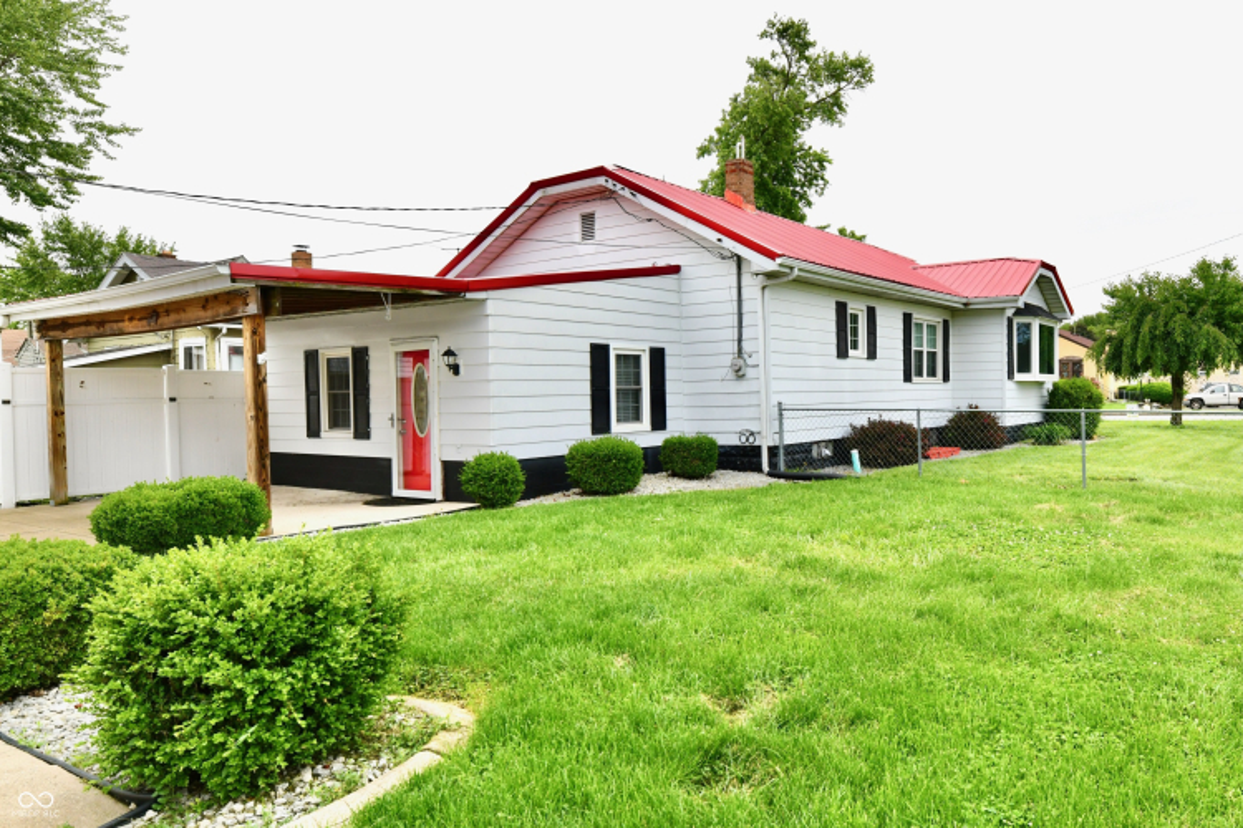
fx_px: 656
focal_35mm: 19
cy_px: 414
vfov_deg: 64.6
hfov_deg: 86.9
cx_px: 622
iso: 640
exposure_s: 1/250
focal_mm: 19
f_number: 8
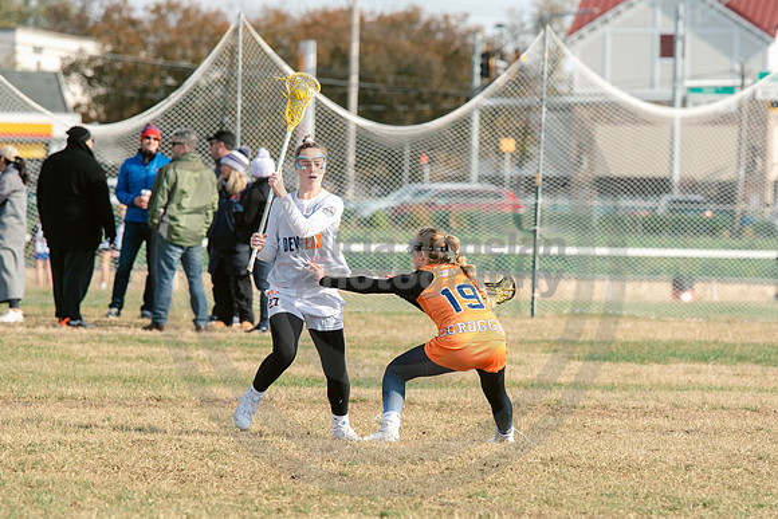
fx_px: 6714
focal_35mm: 311
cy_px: 290
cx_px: 435
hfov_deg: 6.6
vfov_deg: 4.4
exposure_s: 1/1250
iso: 250
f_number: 4.5
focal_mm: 200
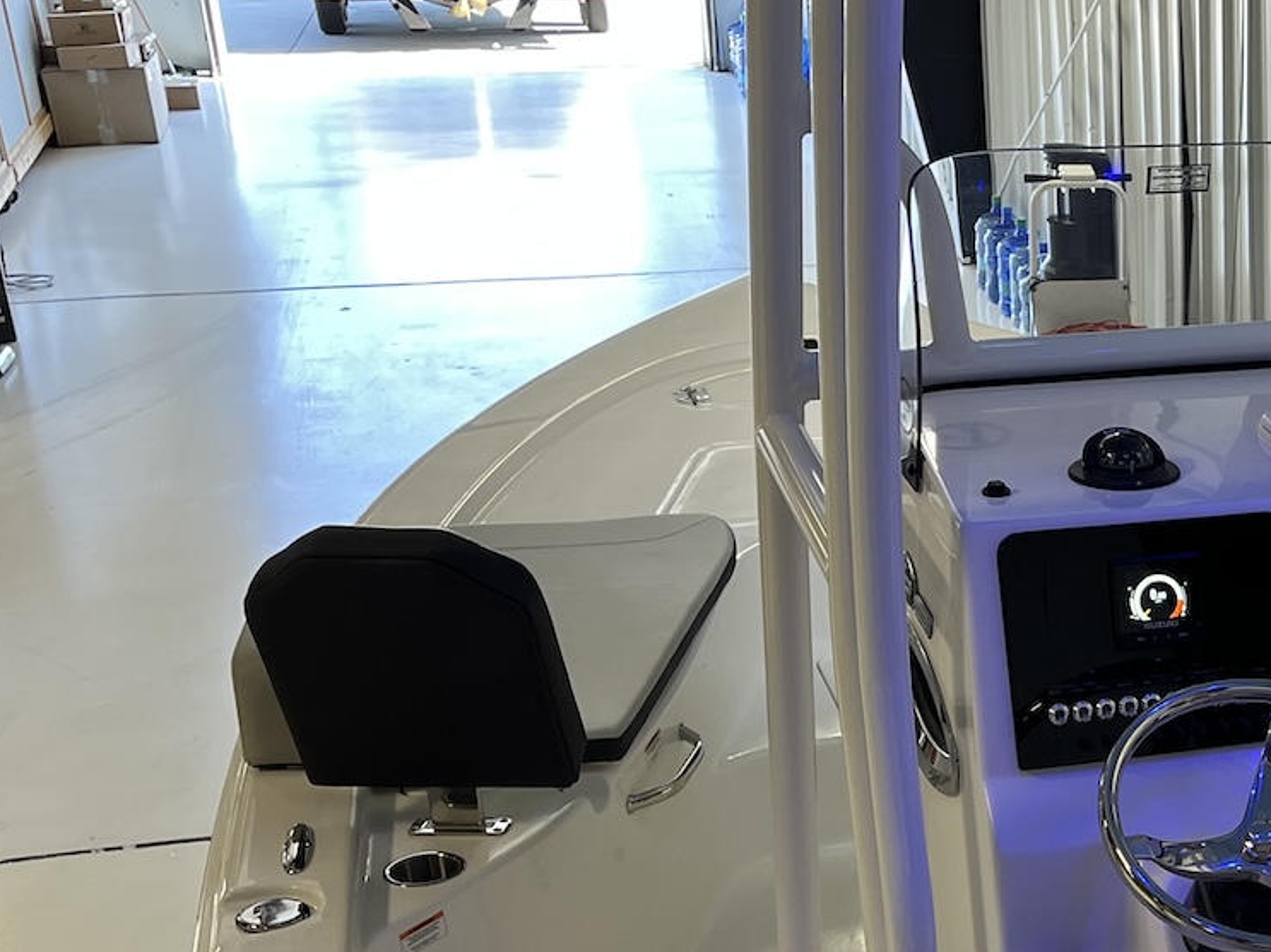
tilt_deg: -24.8
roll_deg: -2.2
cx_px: 1363
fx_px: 2313
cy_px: 785
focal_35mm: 63
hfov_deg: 28.2
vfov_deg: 22.9
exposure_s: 1/120
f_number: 1.6
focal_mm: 5.1
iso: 64
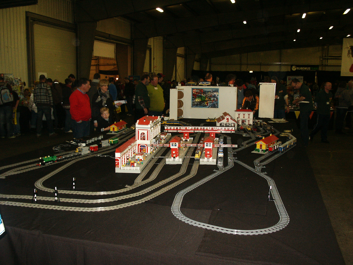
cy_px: 132
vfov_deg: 40.7
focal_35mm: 35
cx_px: 176
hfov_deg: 52.6
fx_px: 357
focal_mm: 7.18
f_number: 3
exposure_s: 1/45
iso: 200
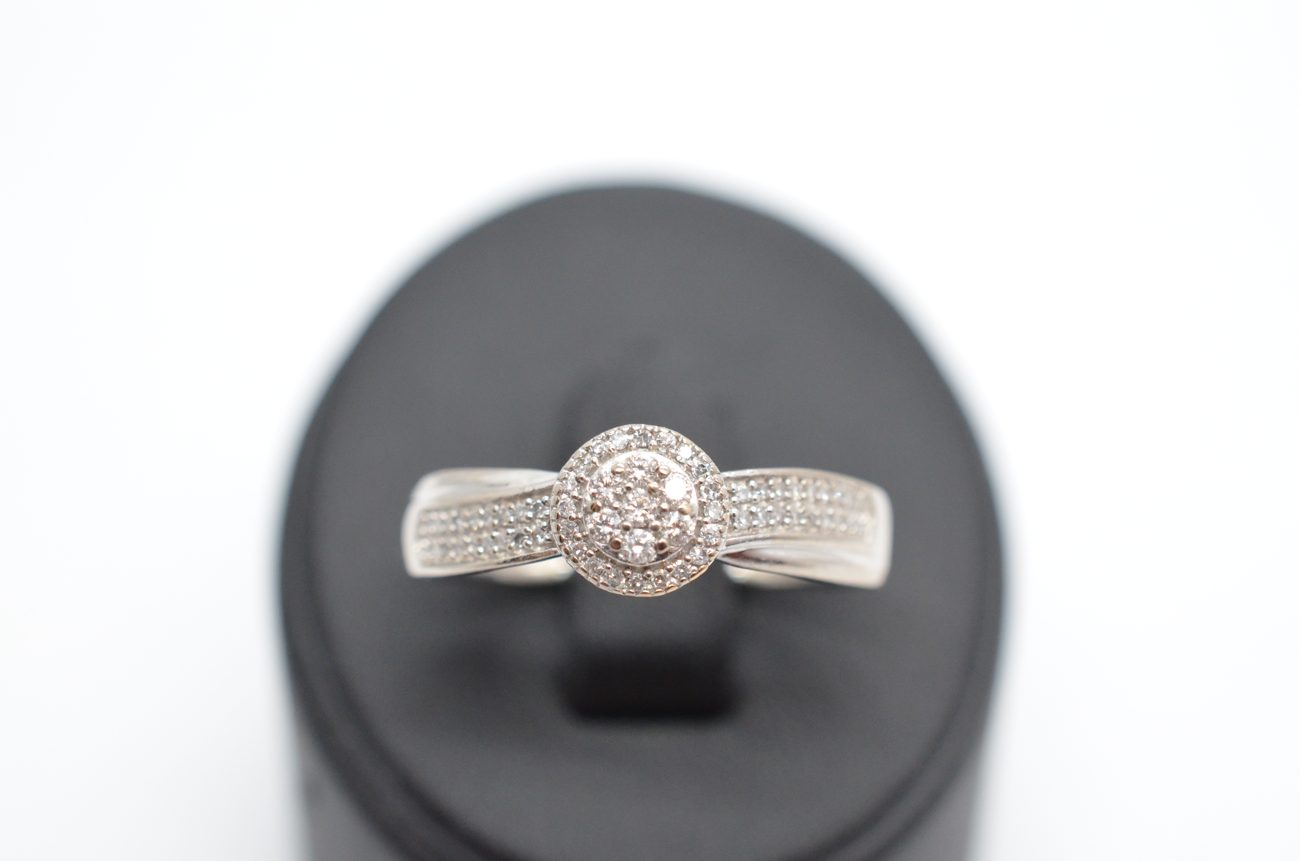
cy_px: 430
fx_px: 2162
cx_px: 650
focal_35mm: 60
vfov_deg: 22.5
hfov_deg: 33.5
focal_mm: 40
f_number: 8
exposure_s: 1/250
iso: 2000
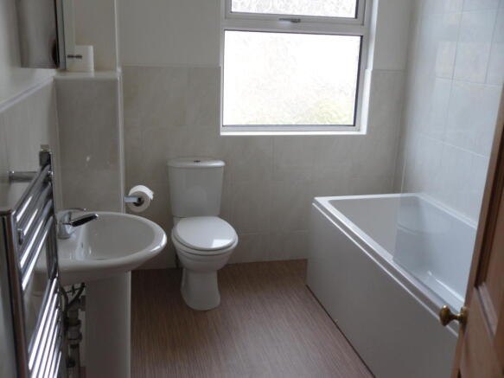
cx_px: 252
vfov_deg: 40.7
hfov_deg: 52.6
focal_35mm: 35
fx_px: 509
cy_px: 189
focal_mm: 6.3
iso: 100
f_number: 3.5
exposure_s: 1/47
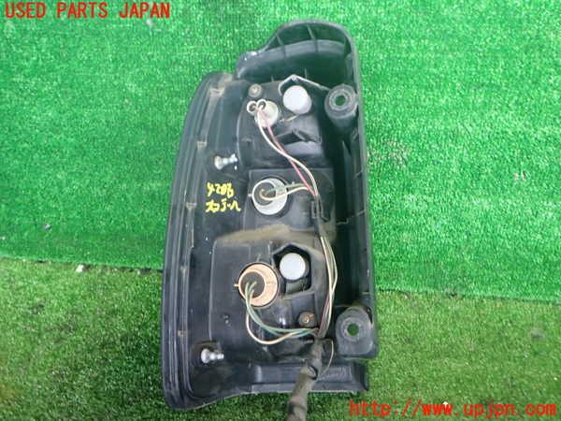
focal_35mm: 30
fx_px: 486
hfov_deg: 60.0
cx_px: 280
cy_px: 210
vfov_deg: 46.8
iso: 320
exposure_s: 1/30
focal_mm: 5.4
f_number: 2.3
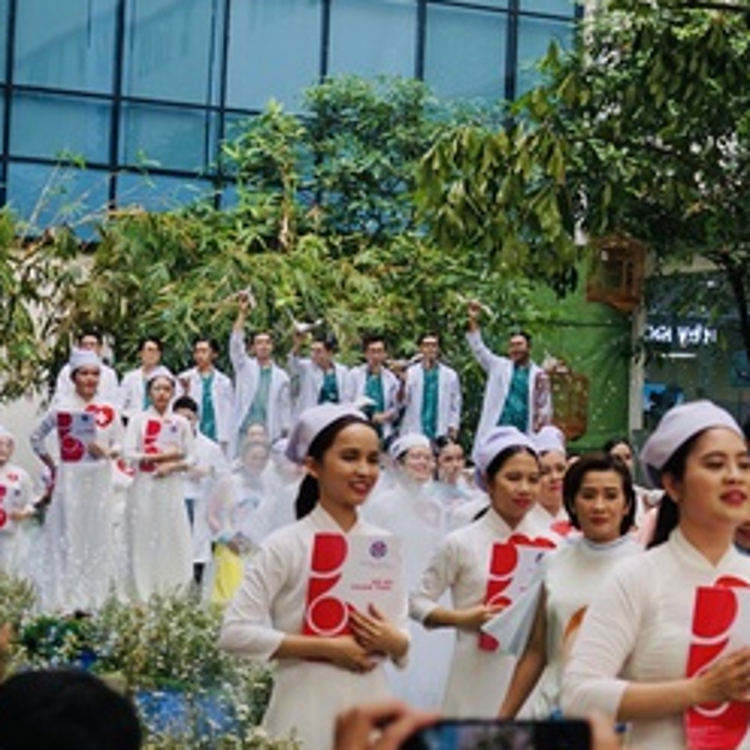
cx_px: 968
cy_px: 315
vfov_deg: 17.4
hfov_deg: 16.5
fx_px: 2451
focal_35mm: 100
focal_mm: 40
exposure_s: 1/160
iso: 250
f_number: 4.5
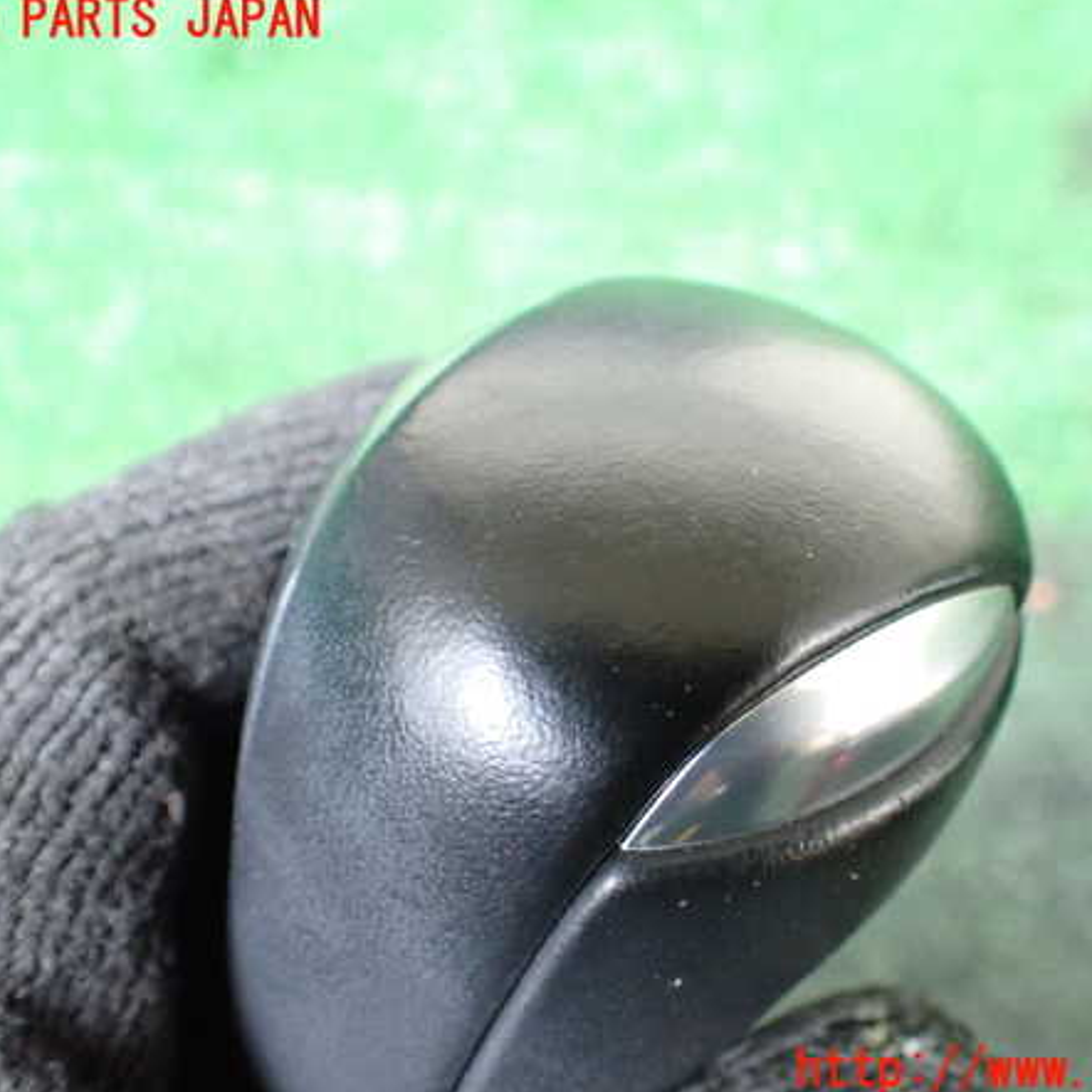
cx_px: 613
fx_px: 1285
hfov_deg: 46.0
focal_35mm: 36
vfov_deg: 46.0
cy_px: 546
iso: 800
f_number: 2.3
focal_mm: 5.4
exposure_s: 1/30
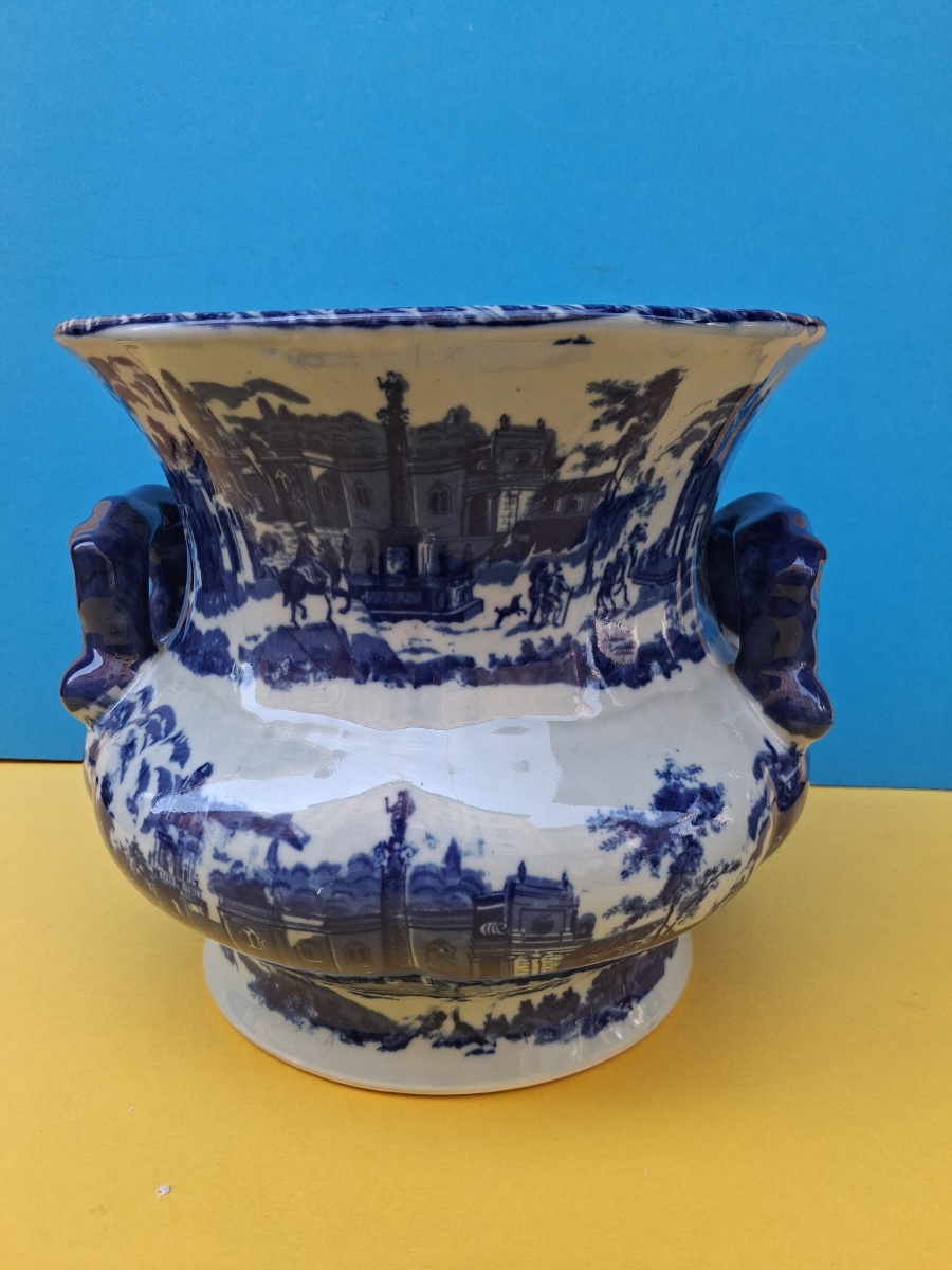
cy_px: 635
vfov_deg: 65.3
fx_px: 990
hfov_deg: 51.4
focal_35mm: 27
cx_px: 476
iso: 40
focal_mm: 4
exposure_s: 1/100
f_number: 1.8
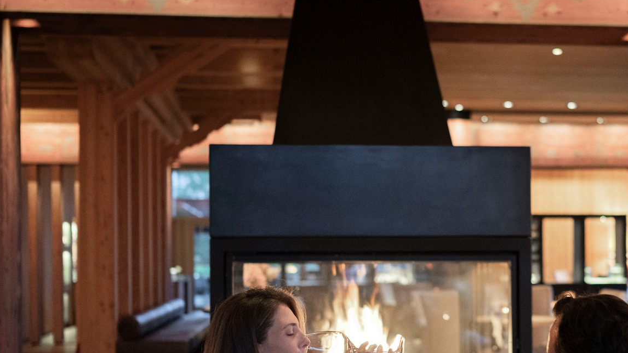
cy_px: 220
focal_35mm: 64
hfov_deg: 32.2
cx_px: 473
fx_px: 1065
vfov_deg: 18.8
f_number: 1.8
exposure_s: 1/40
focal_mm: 35
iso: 1600
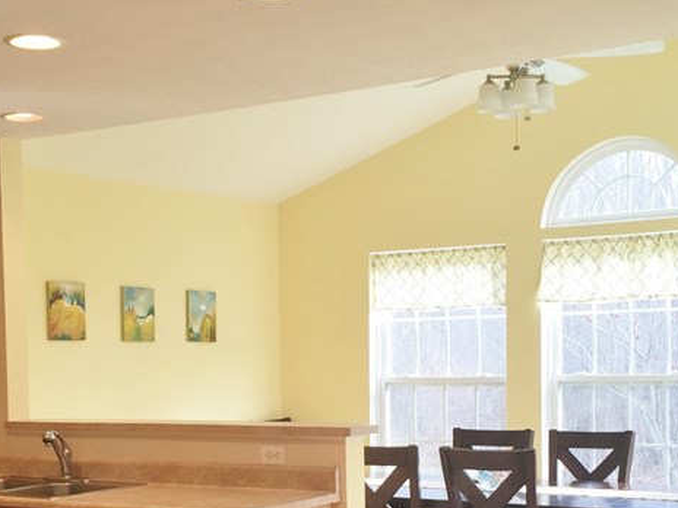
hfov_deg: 30.2
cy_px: 431
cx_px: 264
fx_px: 1254
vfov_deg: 22.5
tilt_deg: -3.6
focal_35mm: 64
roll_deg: +1.1
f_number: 2.2
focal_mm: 4.15
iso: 32
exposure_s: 1/60
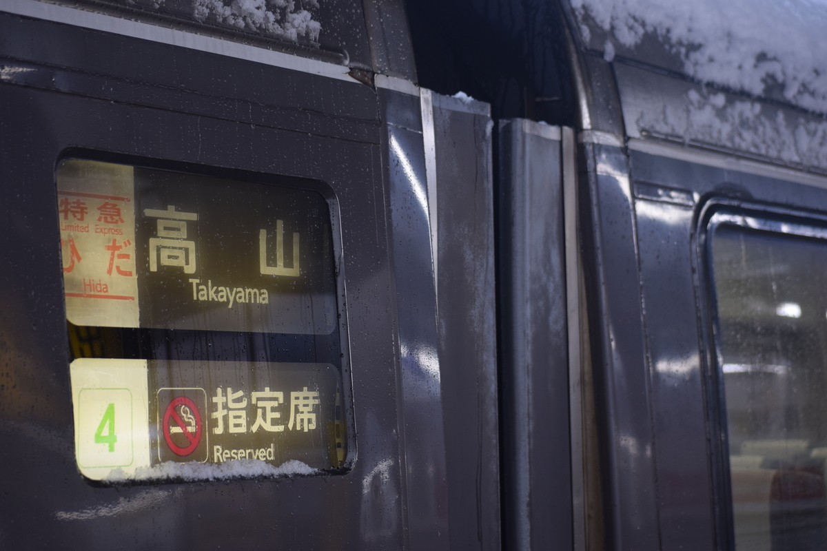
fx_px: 1895
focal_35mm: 82
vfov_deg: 16.6
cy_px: 276
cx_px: 414
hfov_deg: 24.6
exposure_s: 1/60
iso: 400
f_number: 4
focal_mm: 55
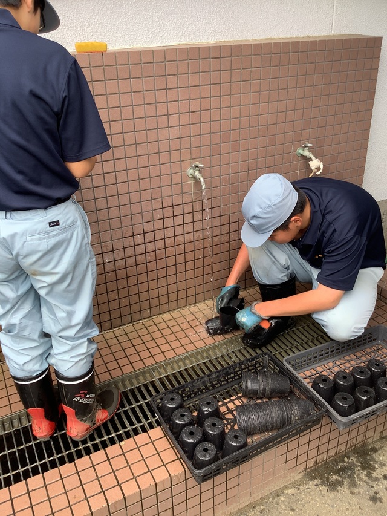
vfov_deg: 58.3
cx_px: 194
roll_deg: +1.7
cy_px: 258
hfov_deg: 45.5
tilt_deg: -26.6
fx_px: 462
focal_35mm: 31
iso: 25
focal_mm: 3.3
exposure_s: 1/127
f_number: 2.4
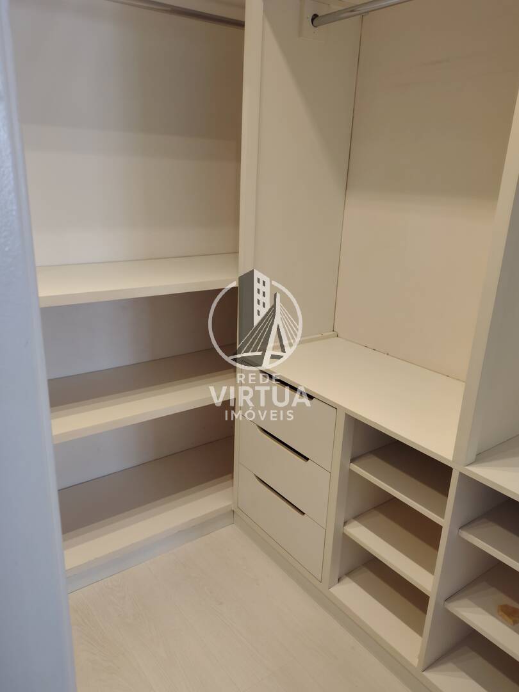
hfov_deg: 54.9
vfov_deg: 69.4
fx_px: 500
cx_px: 260
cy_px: 346
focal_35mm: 25
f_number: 1.7
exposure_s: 1/60
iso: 372
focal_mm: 4.71
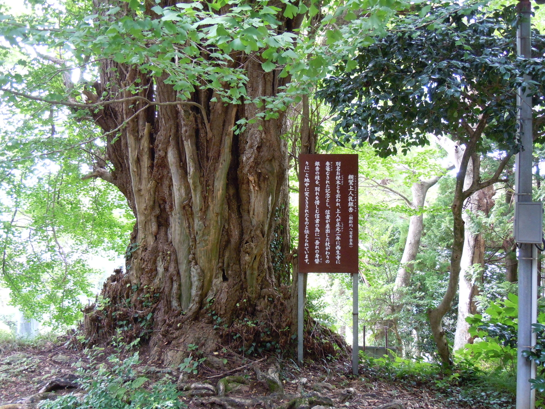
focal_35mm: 30
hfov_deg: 60.0
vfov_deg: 46.8
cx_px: 272
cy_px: 204
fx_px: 472
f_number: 3.5
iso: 400
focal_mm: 5.4
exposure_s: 1/50
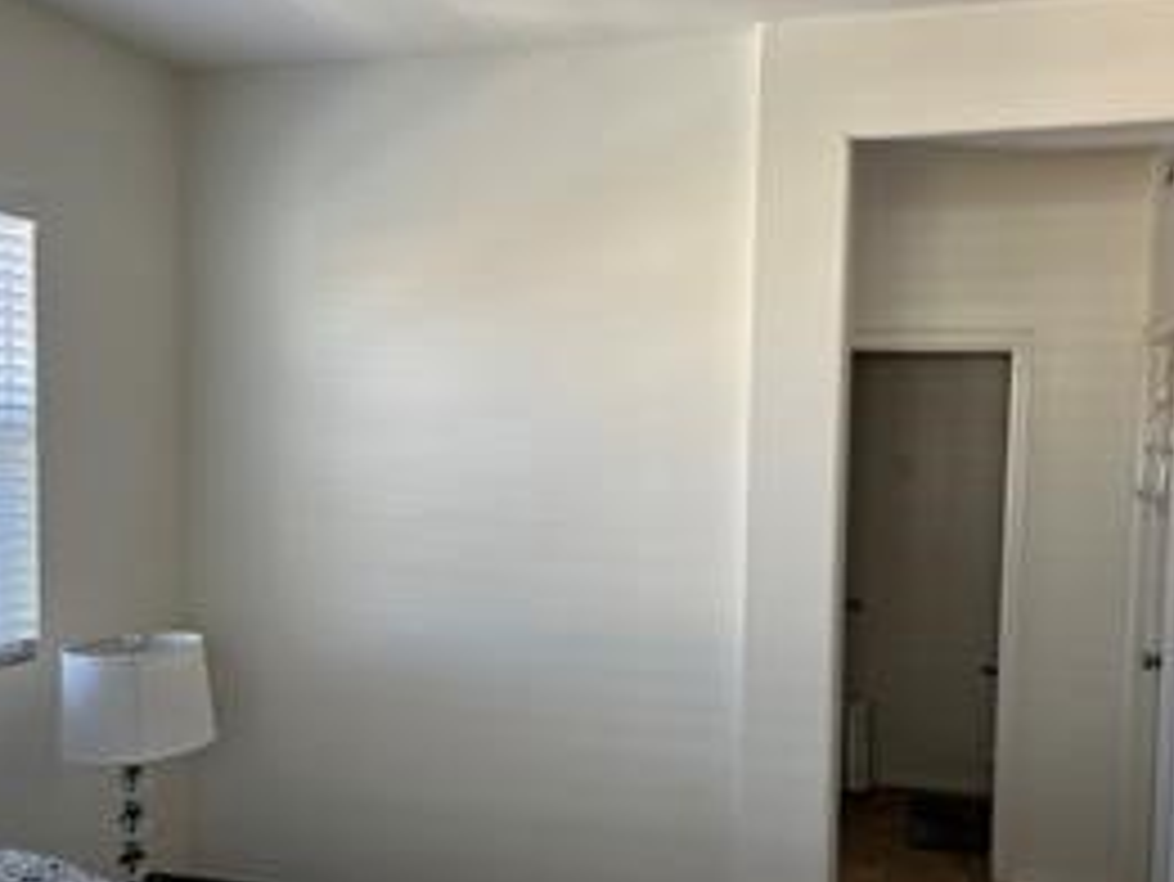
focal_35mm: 34
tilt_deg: -1.7
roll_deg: -1.0
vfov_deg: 41.8
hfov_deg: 53.8
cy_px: 490
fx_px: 1154
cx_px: 650
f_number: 1.6
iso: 125
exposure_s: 1/120
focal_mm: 5.1
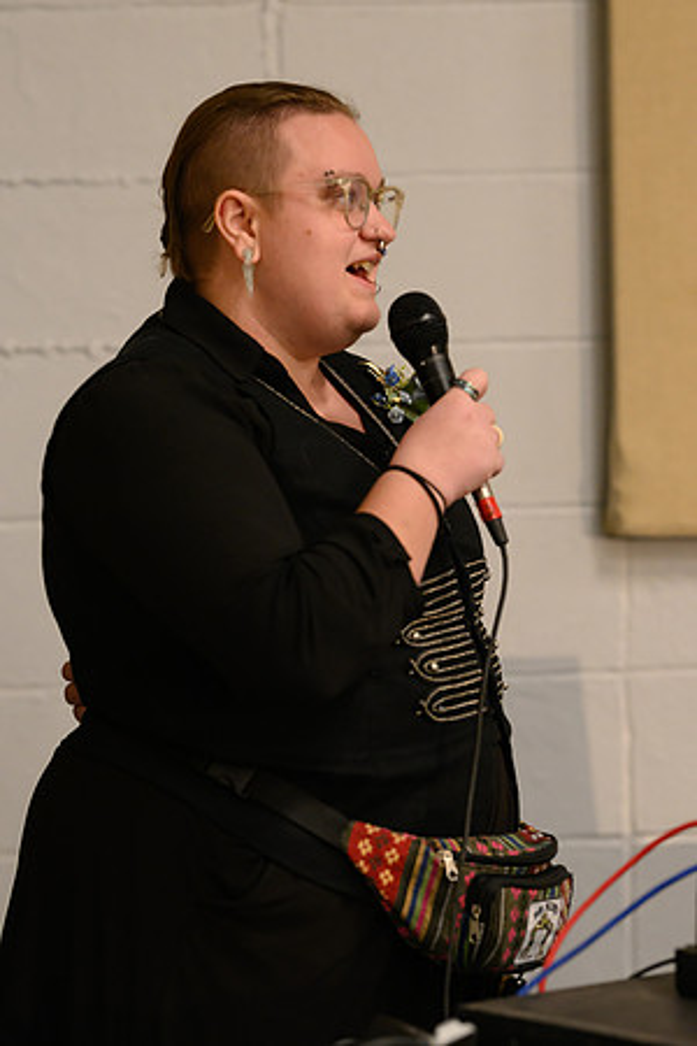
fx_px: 3920
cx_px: 348
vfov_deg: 15.2
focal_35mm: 135
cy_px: 523
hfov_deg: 10.2
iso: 5000
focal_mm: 135
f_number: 3.2
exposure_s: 1/200
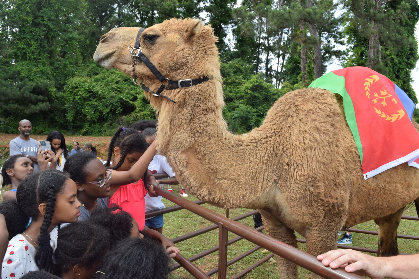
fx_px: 314
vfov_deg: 47.9
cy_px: 140
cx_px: 210
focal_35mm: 27
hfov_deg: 67.4
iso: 320
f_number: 8
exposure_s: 1/250
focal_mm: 18
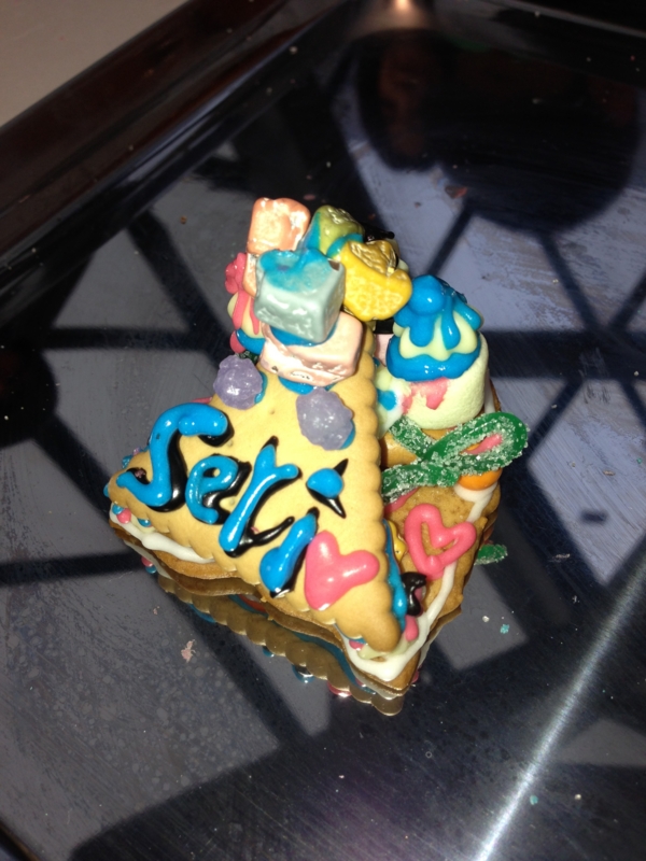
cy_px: 430
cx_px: 323
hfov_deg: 42.9
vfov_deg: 55.4
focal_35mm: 33
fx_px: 821
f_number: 2.4
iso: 50
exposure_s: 1/107
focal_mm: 4.13
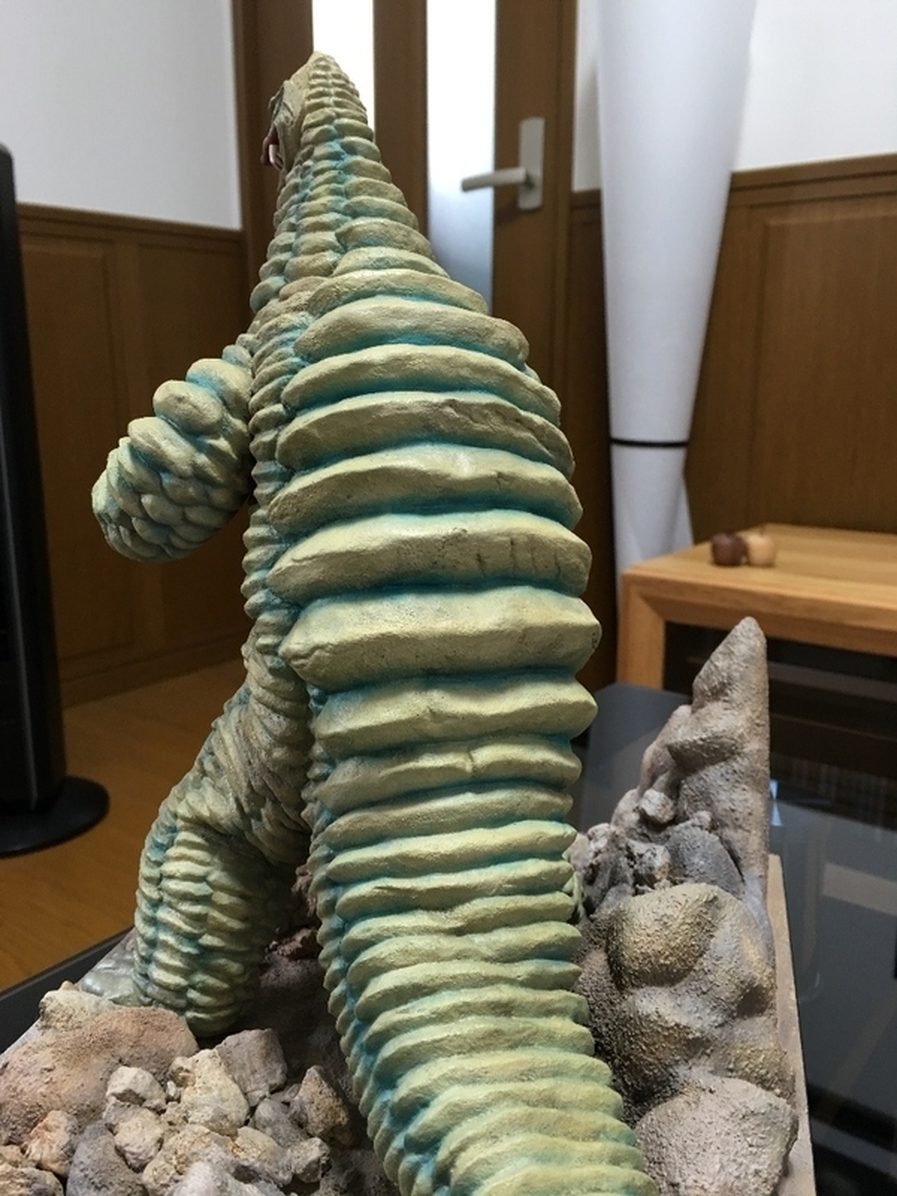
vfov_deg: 61.7
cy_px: 598
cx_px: 448
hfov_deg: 48.2
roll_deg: +0.5
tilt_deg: -10.8
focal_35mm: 29
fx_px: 1002
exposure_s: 1/15
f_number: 2.2
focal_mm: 4.15
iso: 40
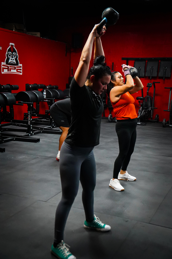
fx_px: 308
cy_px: 130
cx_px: 86
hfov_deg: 31.2
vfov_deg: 45.4
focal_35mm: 43
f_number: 5
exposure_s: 1/160
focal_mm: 29
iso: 8000
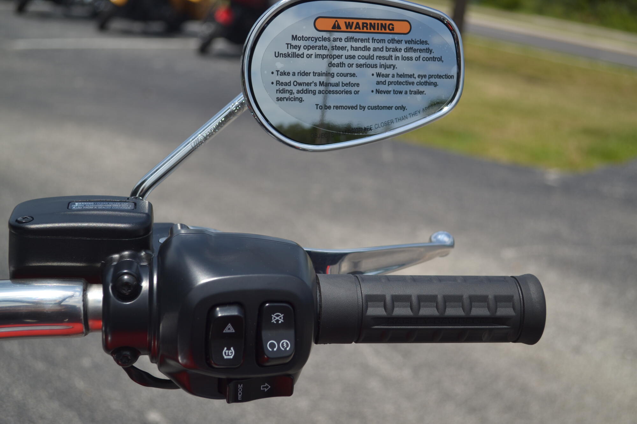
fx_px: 955
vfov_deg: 25.1
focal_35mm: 54
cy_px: 212
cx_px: 318
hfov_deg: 36.9
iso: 100
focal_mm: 36
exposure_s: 1/800
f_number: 5
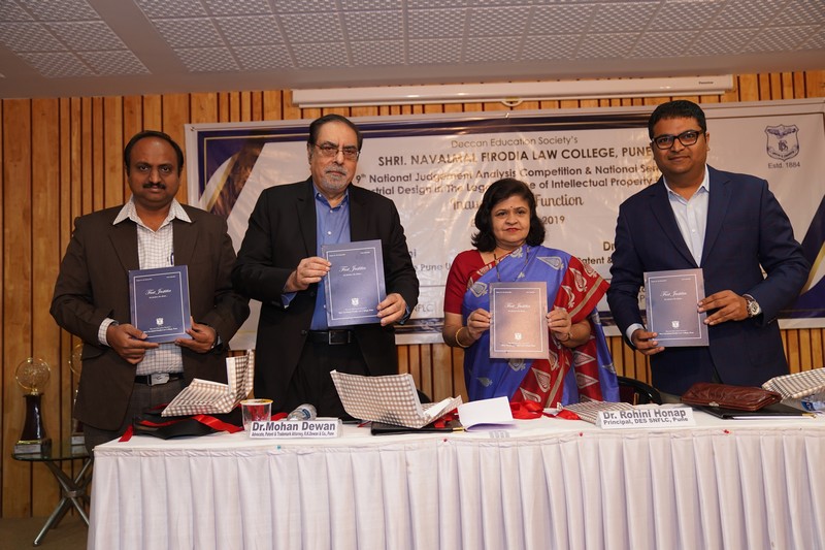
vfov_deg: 43.6
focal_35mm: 30
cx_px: 412
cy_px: 275
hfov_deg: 61.9
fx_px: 687
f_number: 2.8
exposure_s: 1/125
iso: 640
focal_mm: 30
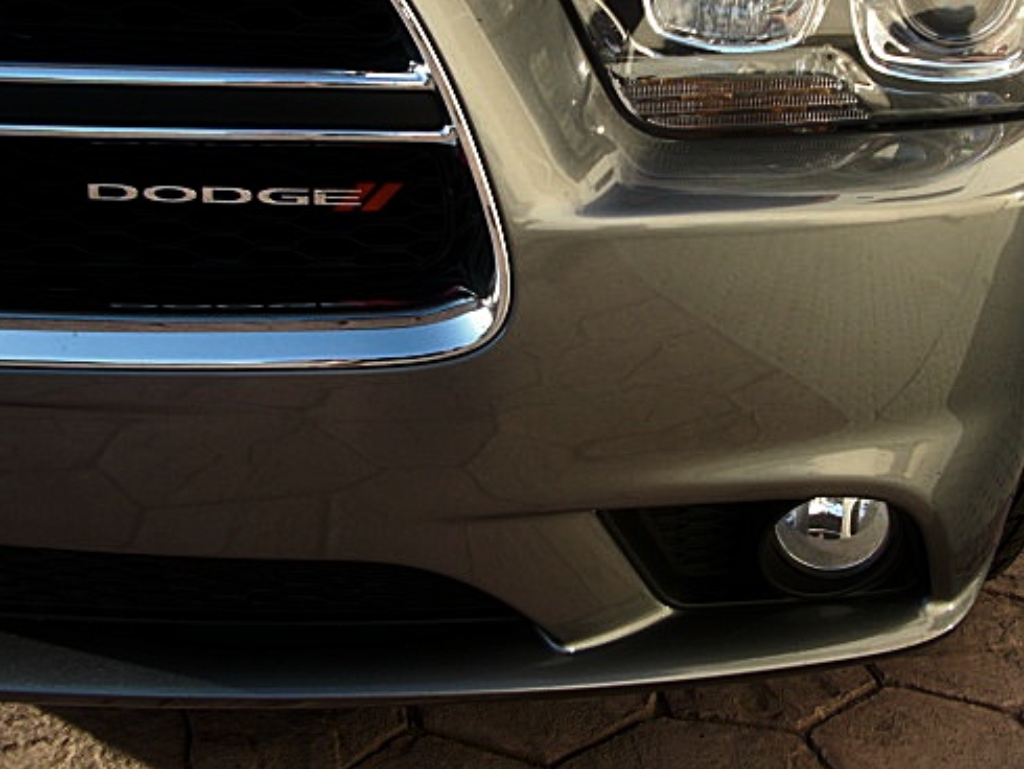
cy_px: 270
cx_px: 623
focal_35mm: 47
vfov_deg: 30.7
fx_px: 1391
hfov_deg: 40.2
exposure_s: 1/250
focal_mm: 6.3
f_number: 2.8
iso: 50
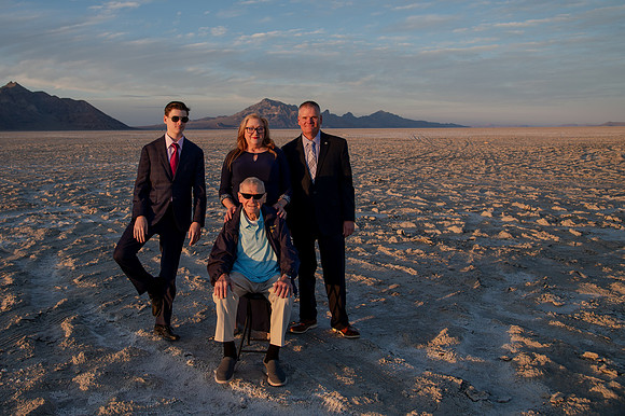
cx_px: 254
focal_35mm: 34
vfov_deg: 38.8
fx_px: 589
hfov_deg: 55.6
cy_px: 172
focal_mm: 28
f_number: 5
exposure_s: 1/200
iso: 200
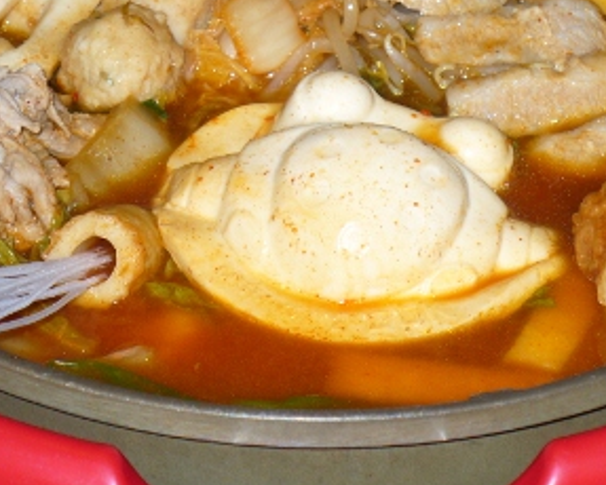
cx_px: 357
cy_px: 257
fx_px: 3589
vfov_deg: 7.7
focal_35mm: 200
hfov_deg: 9.6
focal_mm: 24.3
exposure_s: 1/30
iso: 100
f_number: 3.9
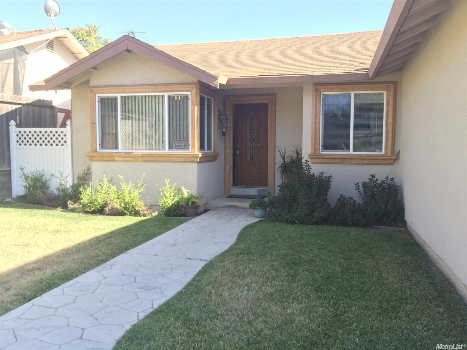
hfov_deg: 61.7
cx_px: 234
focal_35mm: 29
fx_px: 391
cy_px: 175
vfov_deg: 48.2
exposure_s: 1/189
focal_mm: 4.15
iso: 32
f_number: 2.2
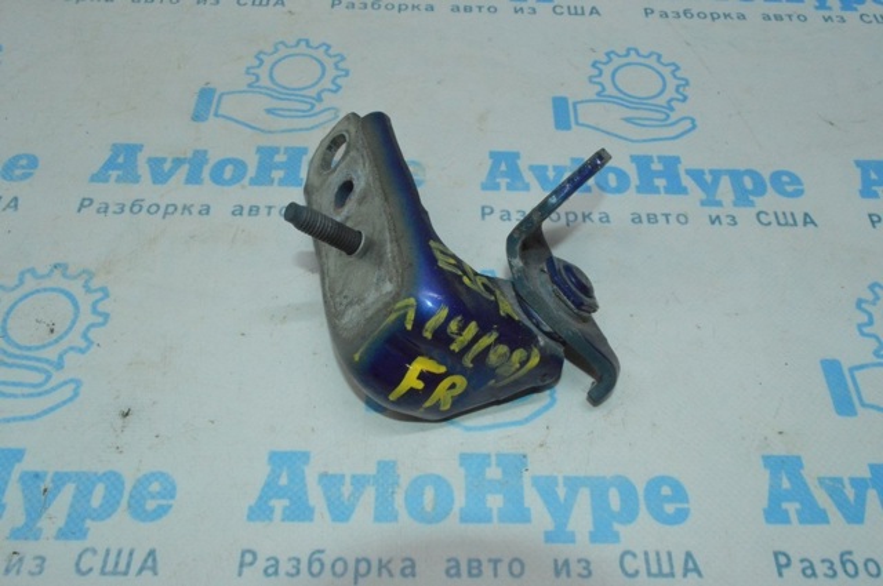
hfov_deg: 67.4
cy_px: 293
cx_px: 442
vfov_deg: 47.8
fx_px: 661
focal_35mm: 27
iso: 4500
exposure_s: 1/60
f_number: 22
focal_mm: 18
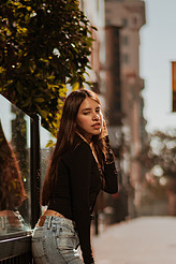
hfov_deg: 12.9
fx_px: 777
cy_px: 221
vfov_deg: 19.0
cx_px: 54
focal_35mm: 106
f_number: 1.8
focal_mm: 58
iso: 50
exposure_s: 1/8000
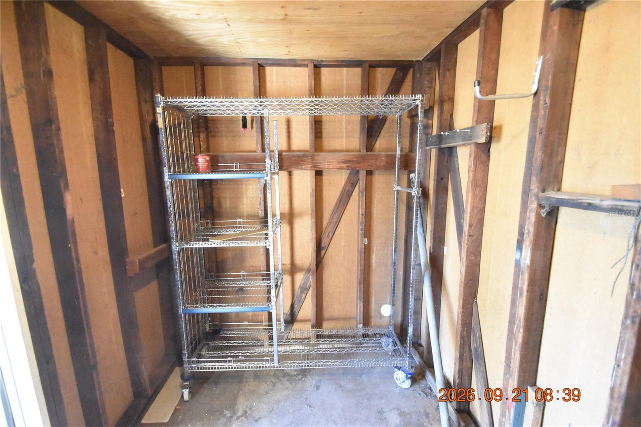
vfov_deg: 77.3
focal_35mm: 15
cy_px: 214
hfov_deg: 100.4
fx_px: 267
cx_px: 320
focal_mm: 10
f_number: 3.5
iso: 10000
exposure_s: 1/60
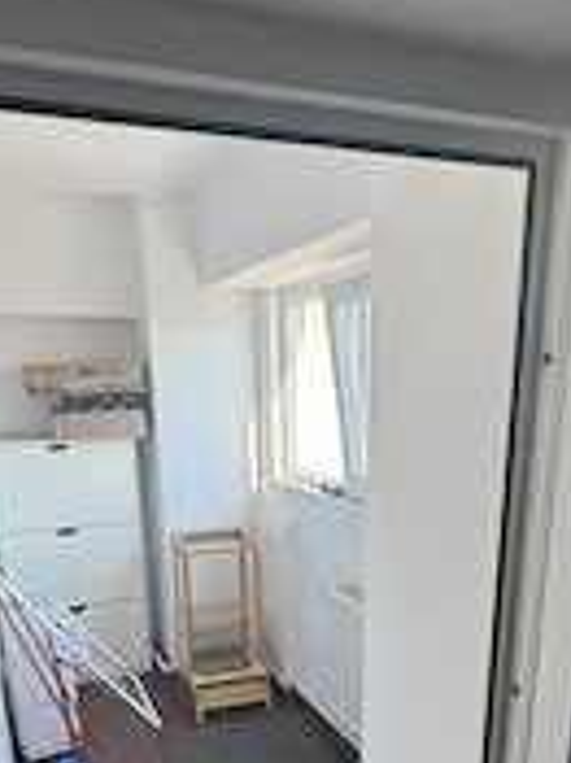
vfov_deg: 53.5
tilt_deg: -16.5
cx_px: 292
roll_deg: +0.8
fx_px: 705
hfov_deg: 44.1
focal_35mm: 32
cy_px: 597
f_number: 2.2
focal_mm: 2.22
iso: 40
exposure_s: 1/101
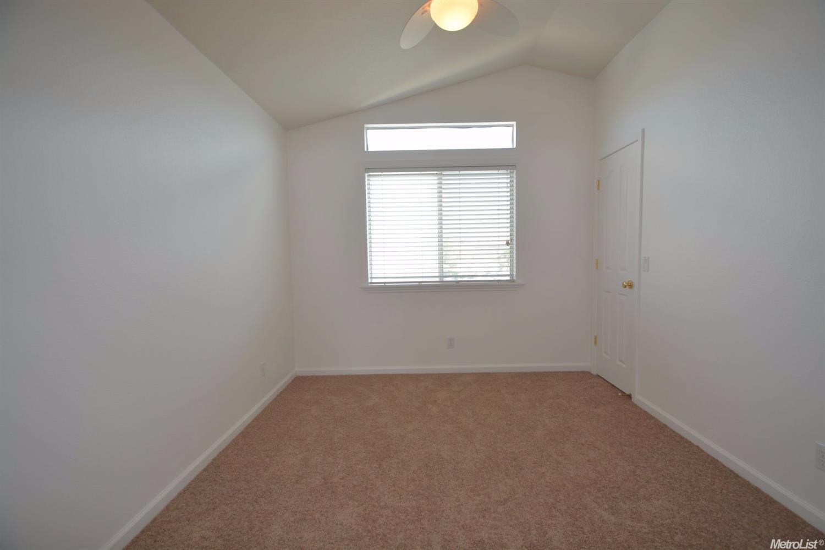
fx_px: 344
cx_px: 412
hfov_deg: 100.4
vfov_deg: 77.3
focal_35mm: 15
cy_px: 275
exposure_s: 1/60
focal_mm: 10
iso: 200
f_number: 4
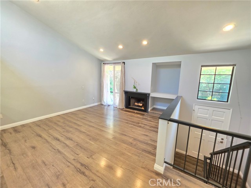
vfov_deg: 89.9
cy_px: 94
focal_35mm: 13
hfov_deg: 106.2
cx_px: 126
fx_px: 94
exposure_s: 1/60
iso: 160
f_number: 1.9
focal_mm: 2.2
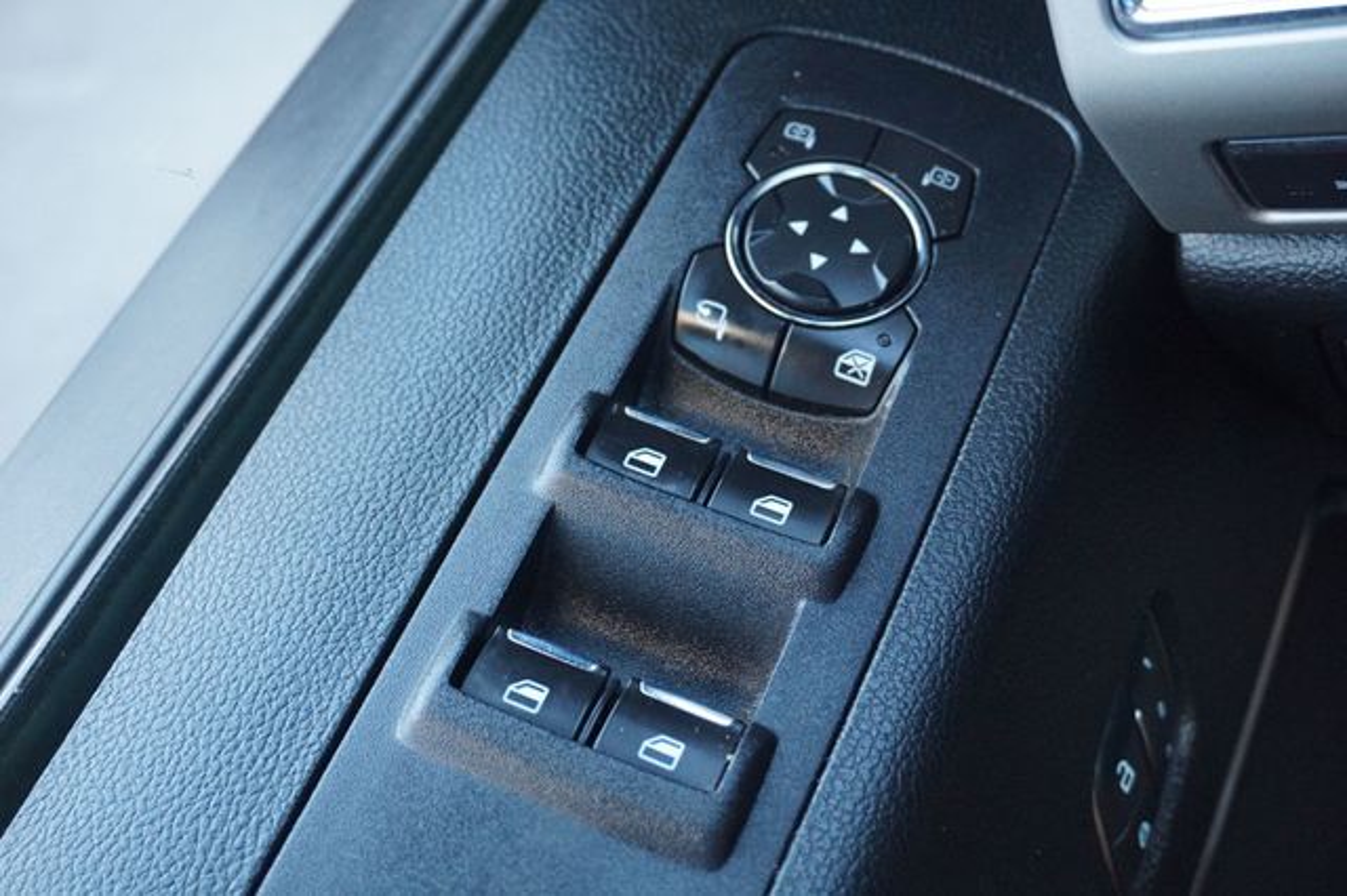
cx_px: 674
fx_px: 1683
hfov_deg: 43.6
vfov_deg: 29.8
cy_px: 448
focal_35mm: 45
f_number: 5
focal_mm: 30
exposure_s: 1/60
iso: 1250
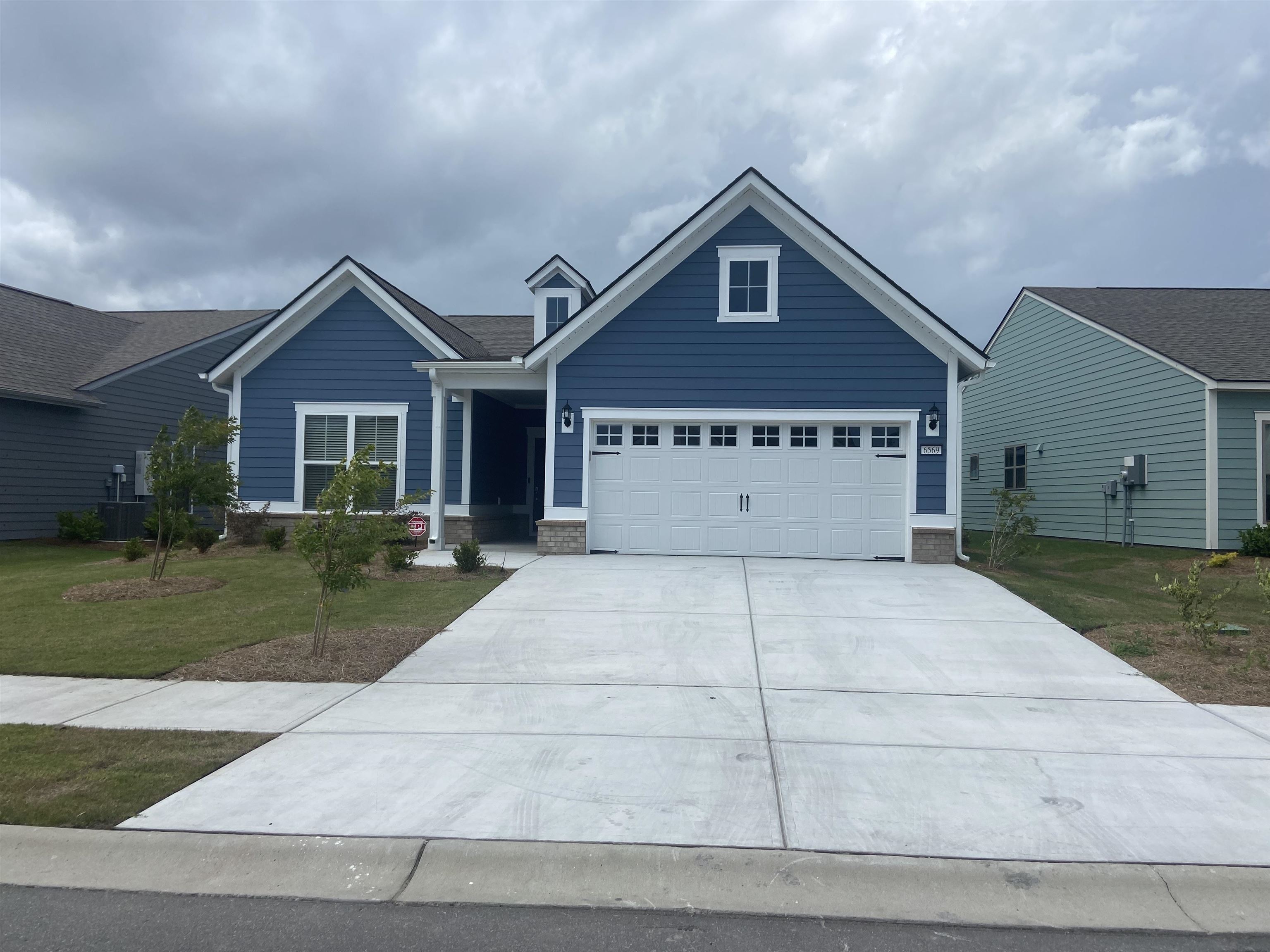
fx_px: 954
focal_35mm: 26
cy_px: 476
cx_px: 635
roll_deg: -1.3
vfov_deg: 53.1
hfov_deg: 67.3
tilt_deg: +1.3
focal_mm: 4.25
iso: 32
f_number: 1.8
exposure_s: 1/4274
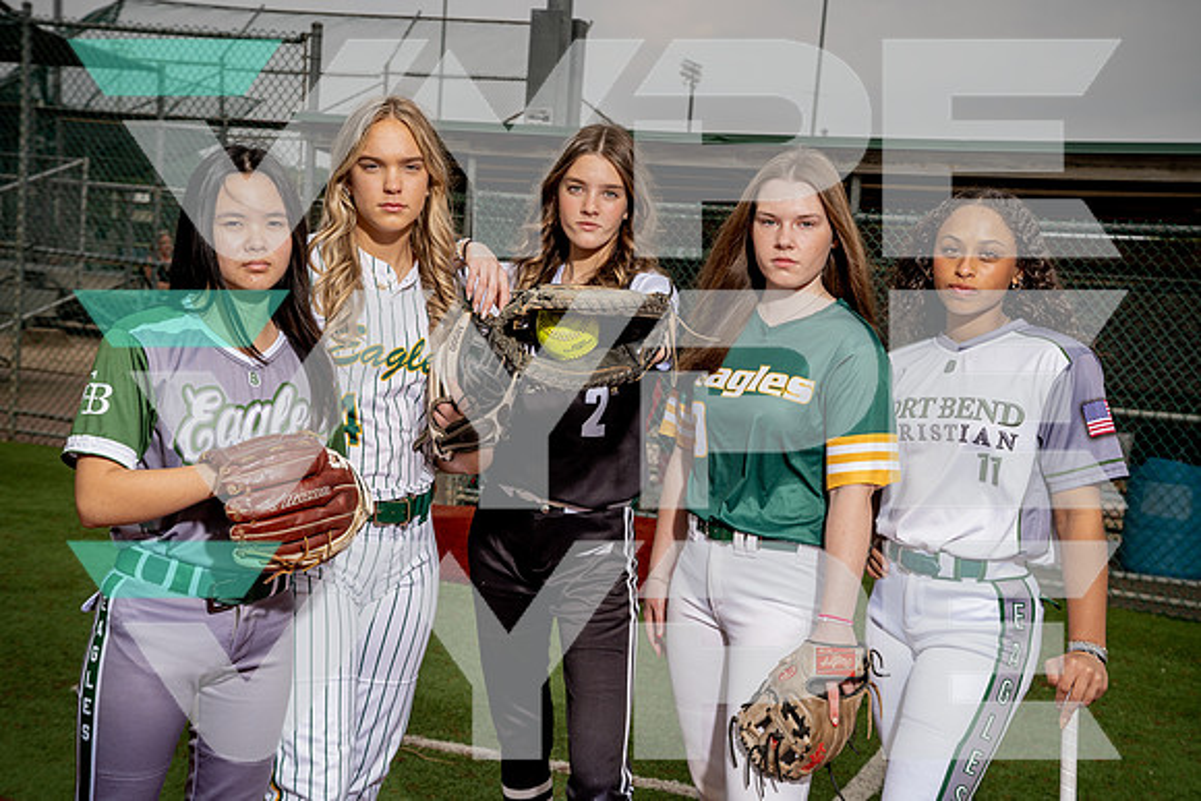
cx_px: 600
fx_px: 1668
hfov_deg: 39.6
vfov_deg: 27.0
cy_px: 400
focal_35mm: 50
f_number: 7.1
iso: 100
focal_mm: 50
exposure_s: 1/250
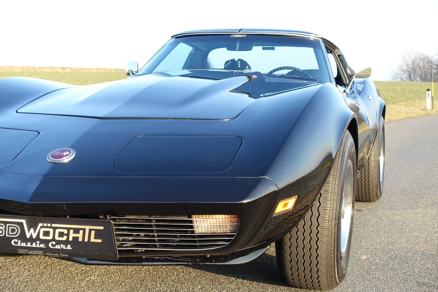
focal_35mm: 59
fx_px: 718
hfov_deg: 33.9
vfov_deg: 23.0
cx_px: 219
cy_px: 146
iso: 125
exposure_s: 1/100
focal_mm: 21.59
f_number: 4
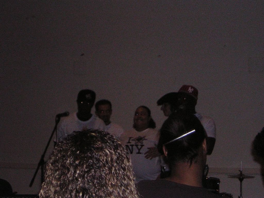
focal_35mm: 93
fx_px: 709
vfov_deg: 15.9
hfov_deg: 21.1
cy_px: 99
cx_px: 132
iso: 200
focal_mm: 12.1
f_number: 4.3
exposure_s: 1/60.1
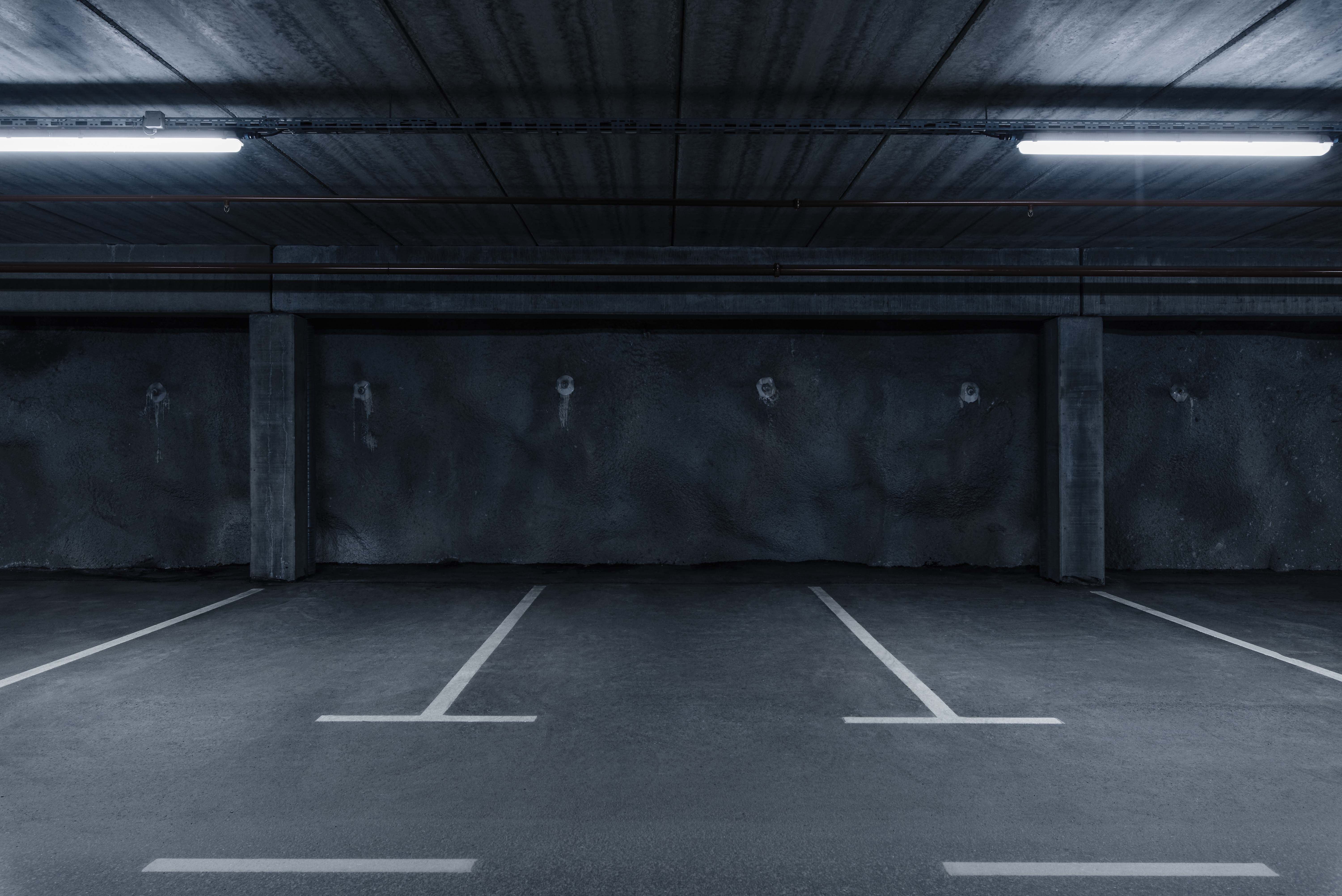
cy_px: 448
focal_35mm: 30
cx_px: 671
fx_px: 1119
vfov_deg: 43.6
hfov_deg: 61.9
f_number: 11
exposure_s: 1.3
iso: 100
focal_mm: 30
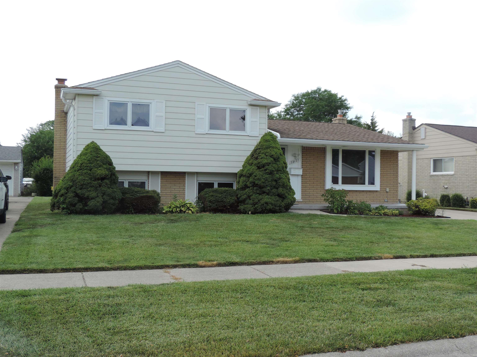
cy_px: 178
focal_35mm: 40
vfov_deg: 36.0
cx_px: 238
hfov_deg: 46.8
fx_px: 551
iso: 80
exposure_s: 1/400
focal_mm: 7.1
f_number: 3.3
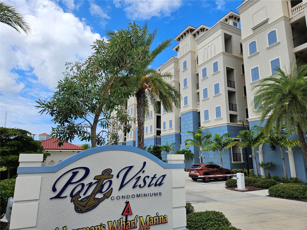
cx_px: 154
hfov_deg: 73.9
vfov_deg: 58.9
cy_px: 115
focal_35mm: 23
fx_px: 204
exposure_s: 1/1879
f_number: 1.8
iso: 25
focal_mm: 5.4
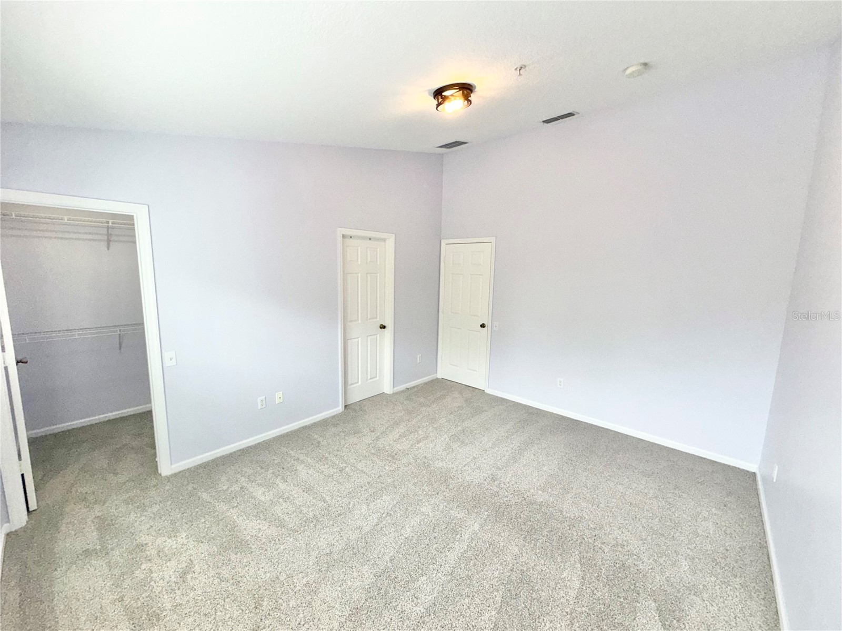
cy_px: 316
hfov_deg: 102.1
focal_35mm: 14
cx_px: 421
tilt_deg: -7.7
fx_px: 341
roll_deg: -0.6
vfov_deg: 85.7
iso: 100
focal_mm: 2.22
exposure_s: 1/120
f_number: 2.2
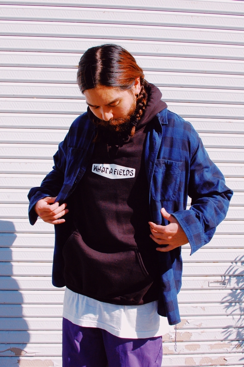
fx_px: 535
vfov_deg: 37.9
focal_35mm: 52
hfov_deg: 25.7
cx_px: 122
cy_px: 184
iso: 800
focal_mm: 35
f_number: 13
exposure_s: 1/640
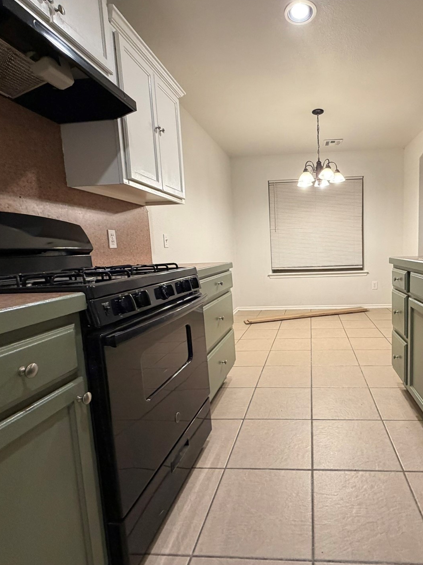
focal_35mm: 19
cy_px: 282
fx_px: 310
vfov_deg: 84.7
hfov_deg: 66.4
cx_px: 289
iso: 320
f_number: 2.2
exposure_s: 1/60
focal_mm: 2.22
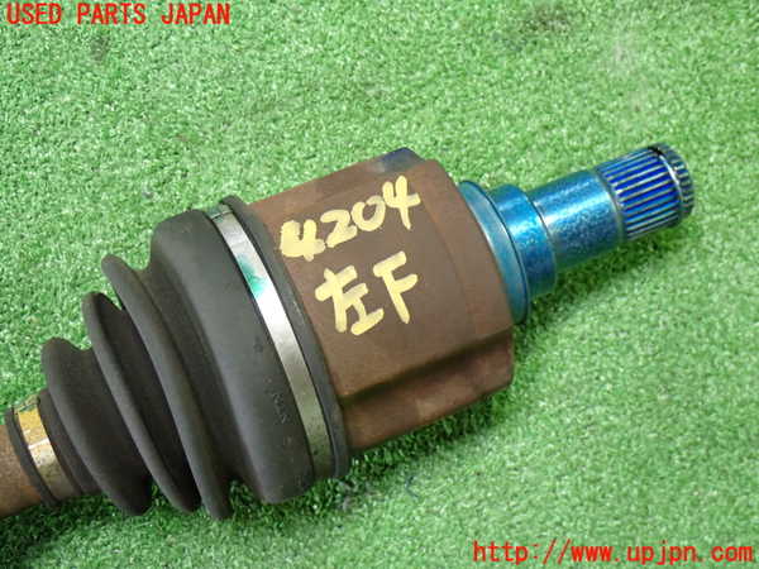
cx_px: 380
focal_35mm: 62
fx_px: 1359
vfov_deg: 23.7
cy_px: 284
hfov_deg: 31.2
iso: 800
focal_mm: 11.09
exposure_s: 1/30
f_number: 3.6
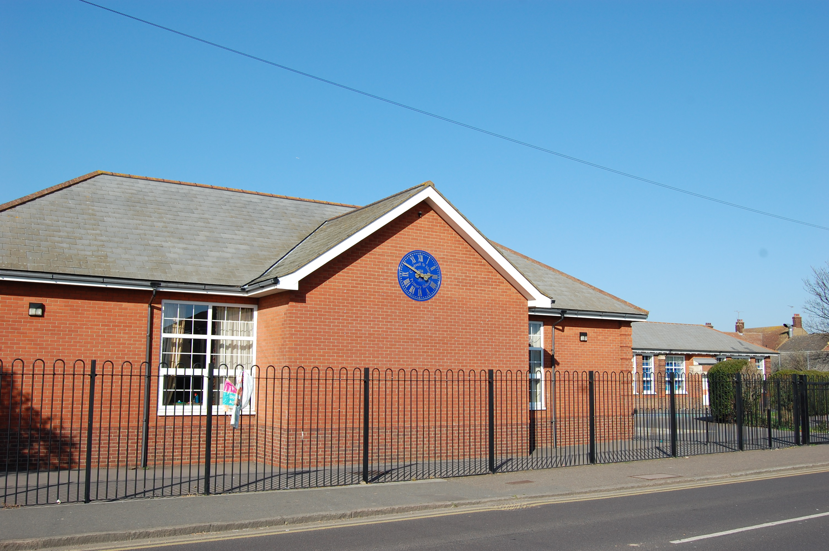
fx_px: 794
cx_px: 414
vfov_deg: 38.3
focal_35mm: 34
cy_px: 276
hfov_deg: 55.1
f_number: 9
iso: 200
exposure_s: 1/320
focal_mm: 23
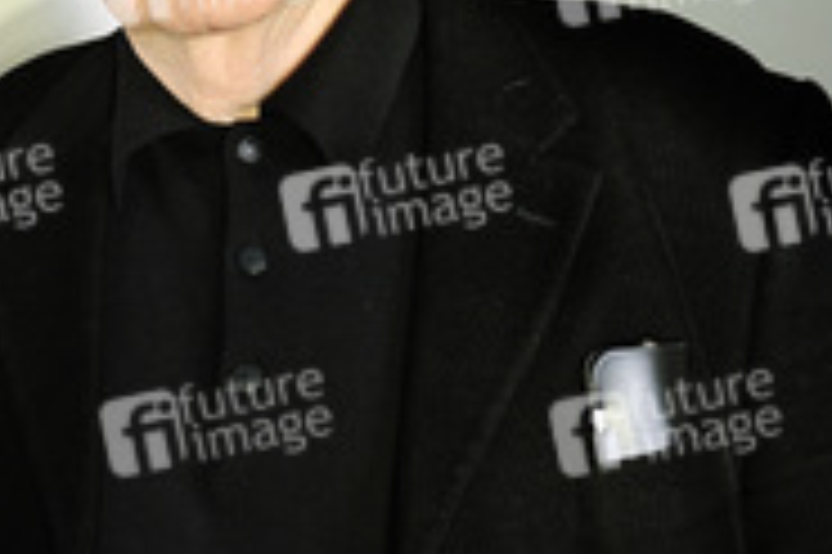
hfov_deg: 11.8
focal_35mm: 171
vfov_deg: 8.0
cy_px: 86
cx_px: -173
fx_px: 3948
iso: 400
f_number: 6.3
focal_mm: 70
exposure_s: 1/60
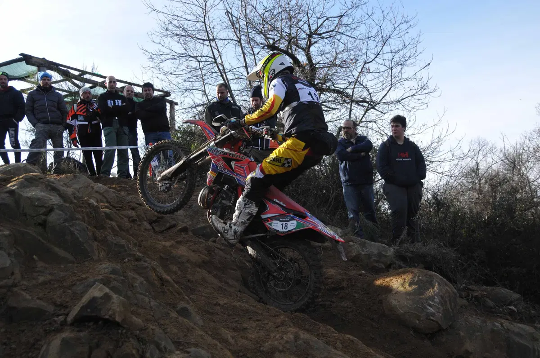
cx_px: 270
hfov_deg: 49.6
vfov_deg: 34.1
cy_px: 179
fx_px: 584
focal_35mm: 39
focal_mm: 26
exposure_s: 1/4000
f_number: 3.8
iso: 800
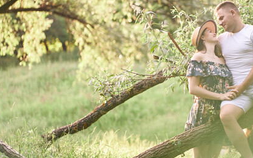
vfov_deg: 10.6
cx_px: 155
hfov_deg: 16.8
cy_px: 60
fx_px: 855
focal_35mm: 124
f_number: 1.8
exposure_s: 1/250
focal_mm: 85
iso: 200
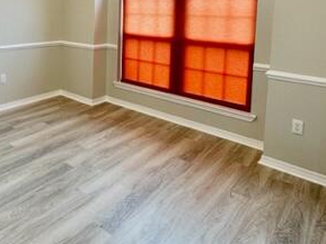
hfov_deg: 55.8
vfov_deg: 42.3
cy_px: 31
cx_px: 86
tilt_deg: -5.1
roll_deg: -1.1
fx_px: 292
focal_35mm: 31
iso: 125
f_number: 2.2
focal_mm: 2.22
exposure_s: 1/120
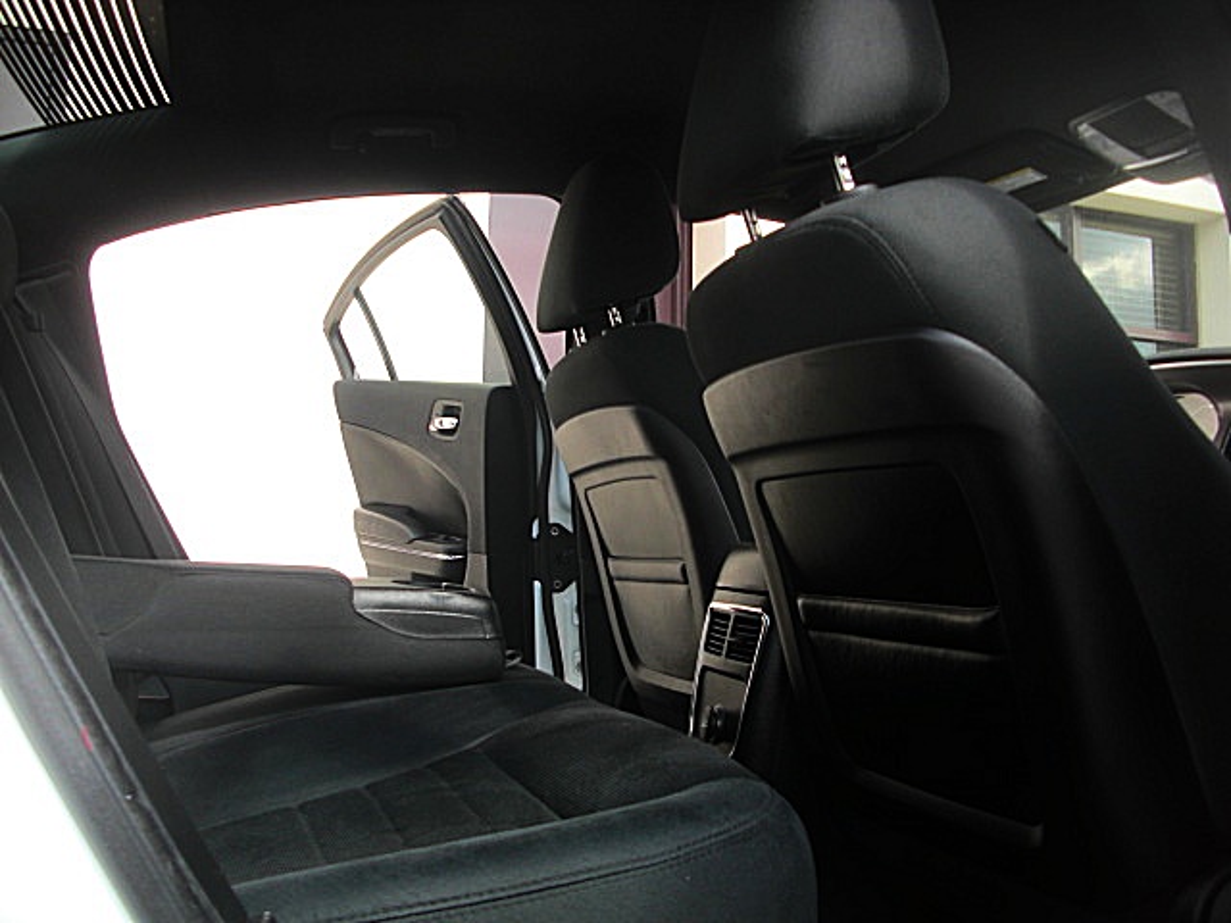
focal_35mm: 36
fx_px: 1280
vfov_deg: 39.7
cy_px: 462
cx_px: 616
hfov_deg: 51.4
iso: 50
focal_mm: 6.3
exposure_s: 1/160
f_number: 2.8
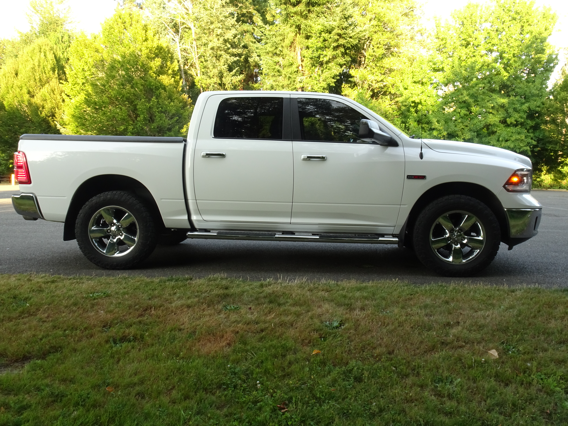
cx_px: 284
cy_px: 213
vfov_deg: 49.7
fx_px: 459
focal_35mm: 28
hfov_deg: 63.4
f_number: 3.5
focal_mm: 4.75
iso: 125
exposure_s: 1/30
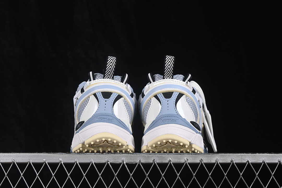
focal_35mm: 75
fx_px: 587
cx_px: 141
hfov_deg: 27.0
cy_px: 94
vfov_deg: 18.2
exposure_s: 1/80
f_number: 8
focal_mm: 50
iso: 160
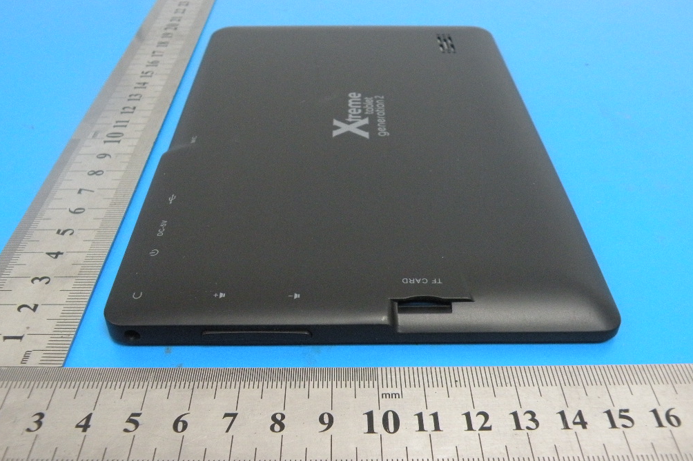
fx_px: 674
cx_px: 349
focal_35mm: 35
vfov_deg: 37.8
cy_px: 250
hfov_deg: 54.4
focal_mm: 5.8
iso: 400
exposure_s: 1/18.8
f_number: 3.2
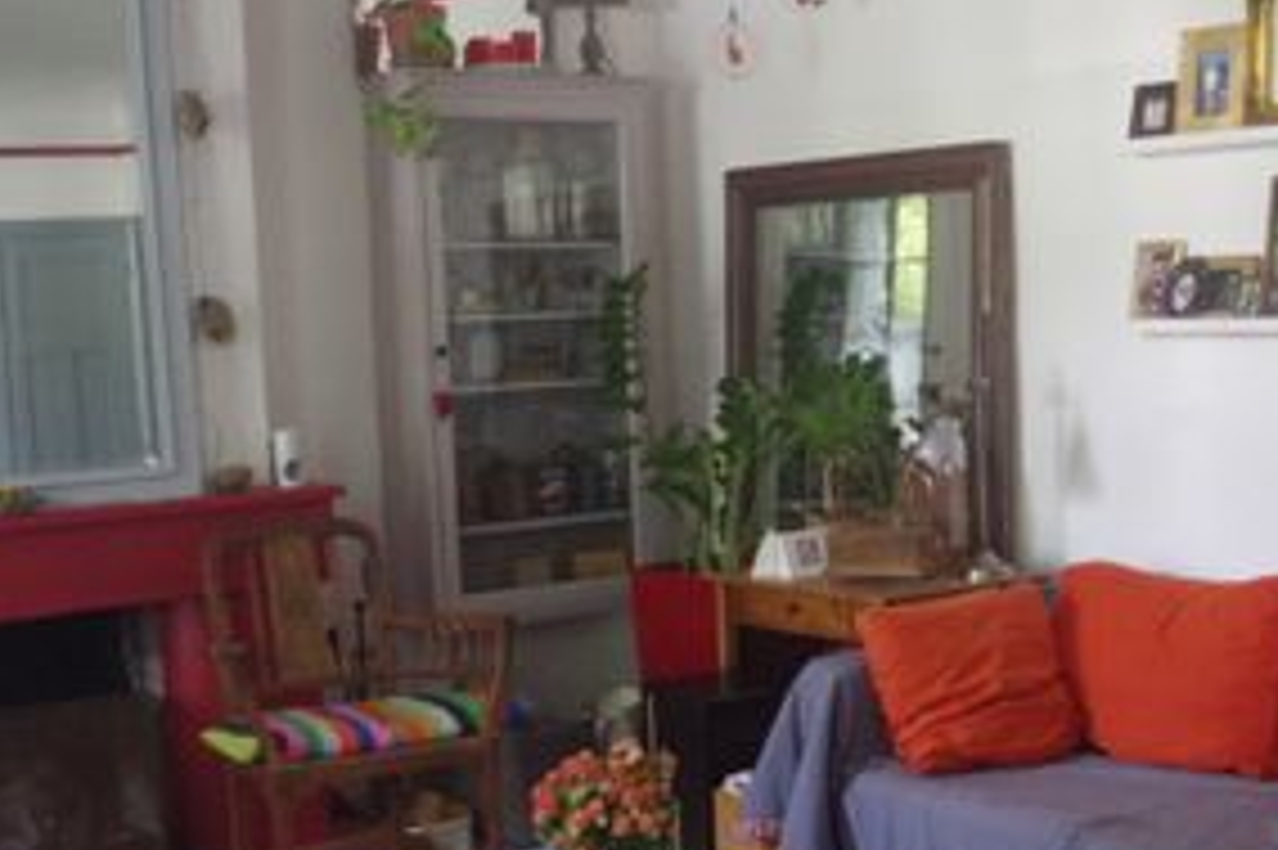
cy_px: 522
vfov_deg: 23.7
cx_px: 810
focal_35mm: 57
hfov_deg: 34.9
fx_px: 2022
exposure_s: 1/40
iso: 3200
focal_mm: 18
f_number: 4
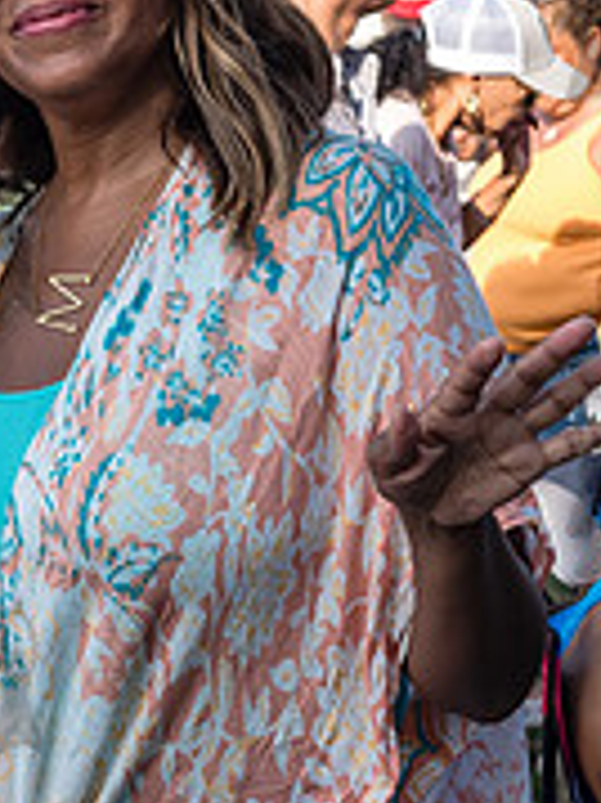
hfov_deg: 9.4
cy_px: 240
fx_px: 3616
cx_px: 13
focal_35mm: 156
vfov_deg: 12.6
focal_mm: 50
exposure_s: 1/1000
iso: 500
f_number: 5
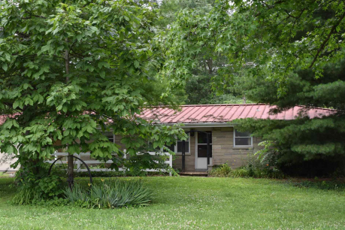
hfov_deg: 40.3
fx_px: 470
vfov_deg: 27.5
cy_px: 115
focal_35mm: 49
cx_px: 150
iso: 400
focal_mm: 20
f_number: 7.1
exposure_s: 1/200
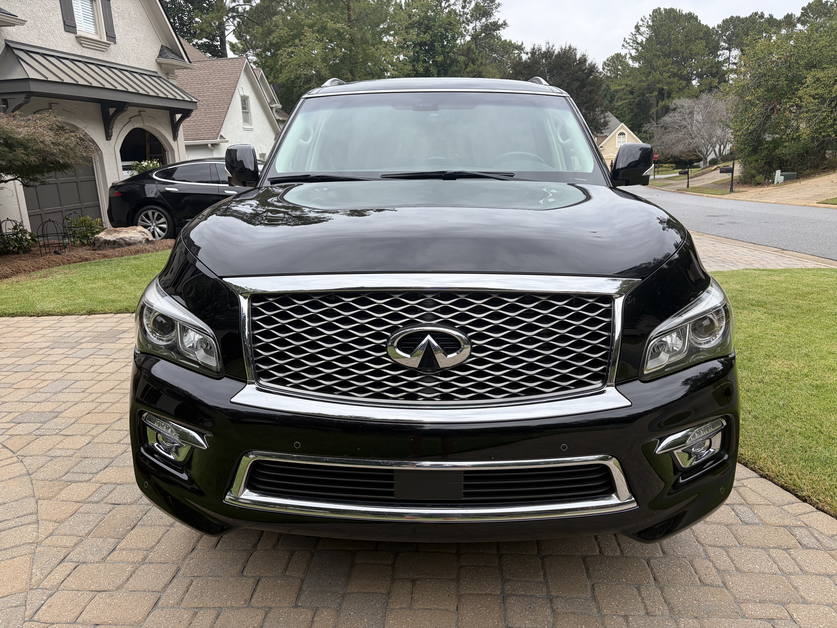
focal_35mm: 26
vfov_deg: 53.1
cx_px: 418
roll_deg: +2.5
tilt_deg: -14.3
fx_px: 629
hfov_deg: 67.3
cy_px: 314
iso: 50
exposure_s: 1/1117
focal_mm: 5.96
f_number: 1.6
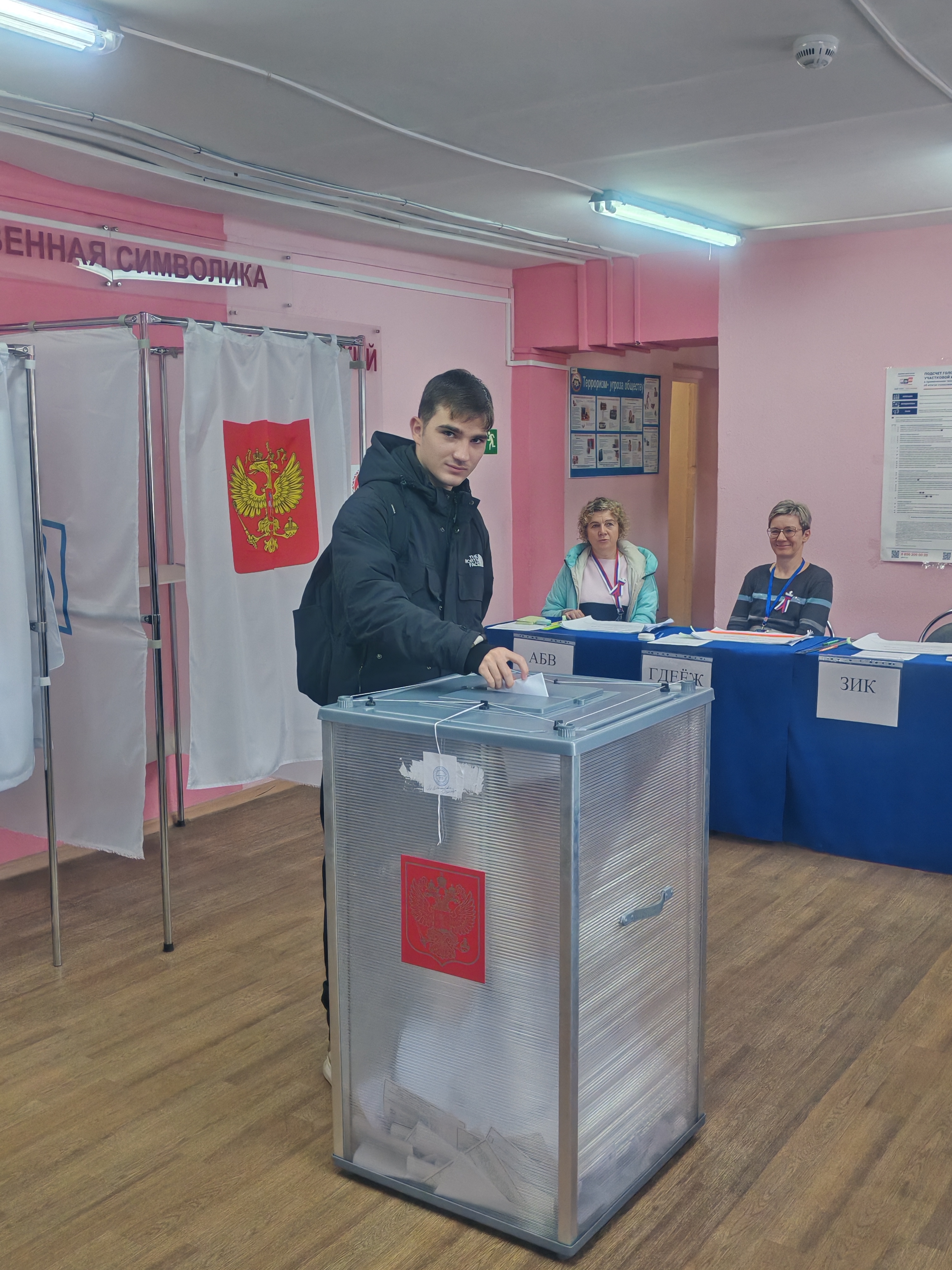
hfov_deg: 39.7
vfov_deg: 51.4
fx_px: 1320
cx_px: 476
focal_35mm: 36
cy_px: 635
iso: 250
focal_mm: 5.52
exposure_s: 1/100
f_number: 1.95
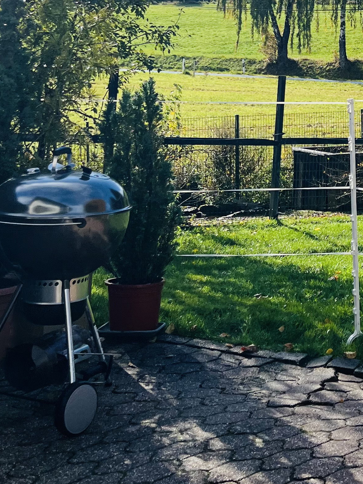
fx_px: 937
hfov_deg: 21.1
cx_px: 372
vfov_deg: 27.8
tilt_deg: +0.1
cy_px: 40
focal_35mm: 67
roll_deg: +0.4
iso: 50
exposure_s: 1/5882
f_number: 1.5
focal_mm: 5.7
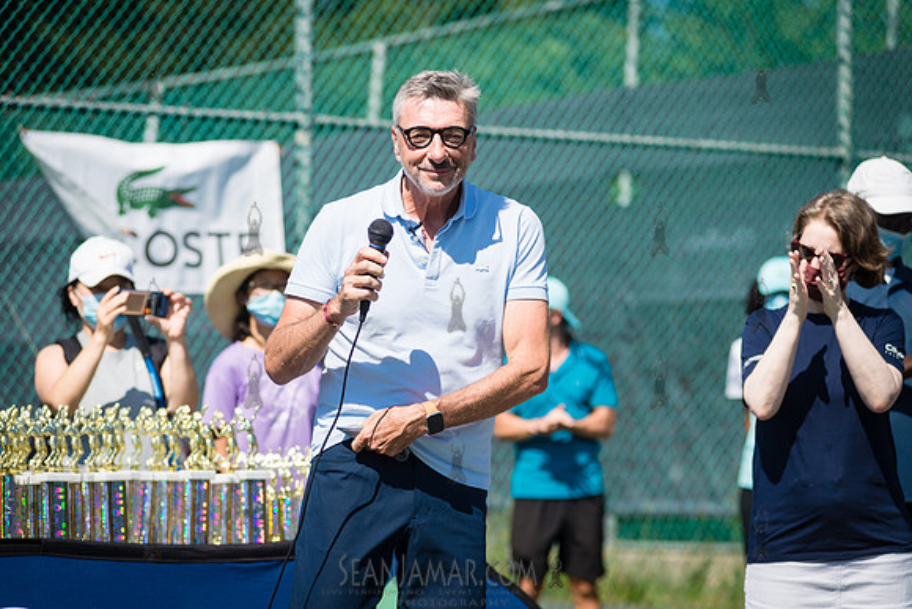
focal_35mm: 135
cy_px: 304
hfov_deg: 15.2
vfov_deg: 10.2
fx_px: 3421
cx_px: 456
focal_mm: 135
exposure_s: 1/1250
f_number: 4.5
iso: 125
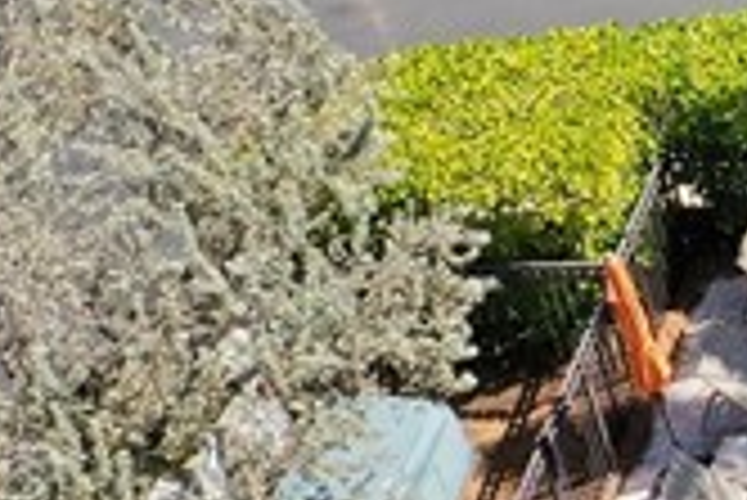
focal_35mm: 183
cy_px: -369
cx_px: 2016
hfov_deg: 9.5
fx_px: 3800
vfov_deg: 7.3
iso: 100
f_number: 5.6
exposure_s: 1/320
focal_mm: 10.26
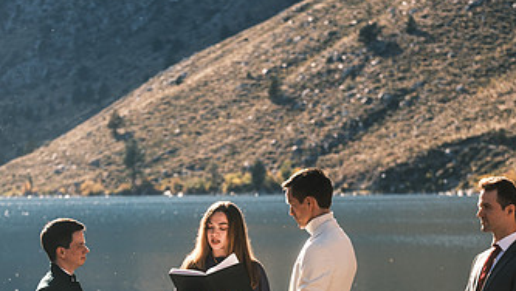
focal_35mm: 141
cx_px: 189
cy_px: 267
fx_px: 1931
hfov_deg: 15.2
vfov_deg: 8.6
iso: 200
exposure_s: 1/950
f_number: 2.8
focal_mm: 50
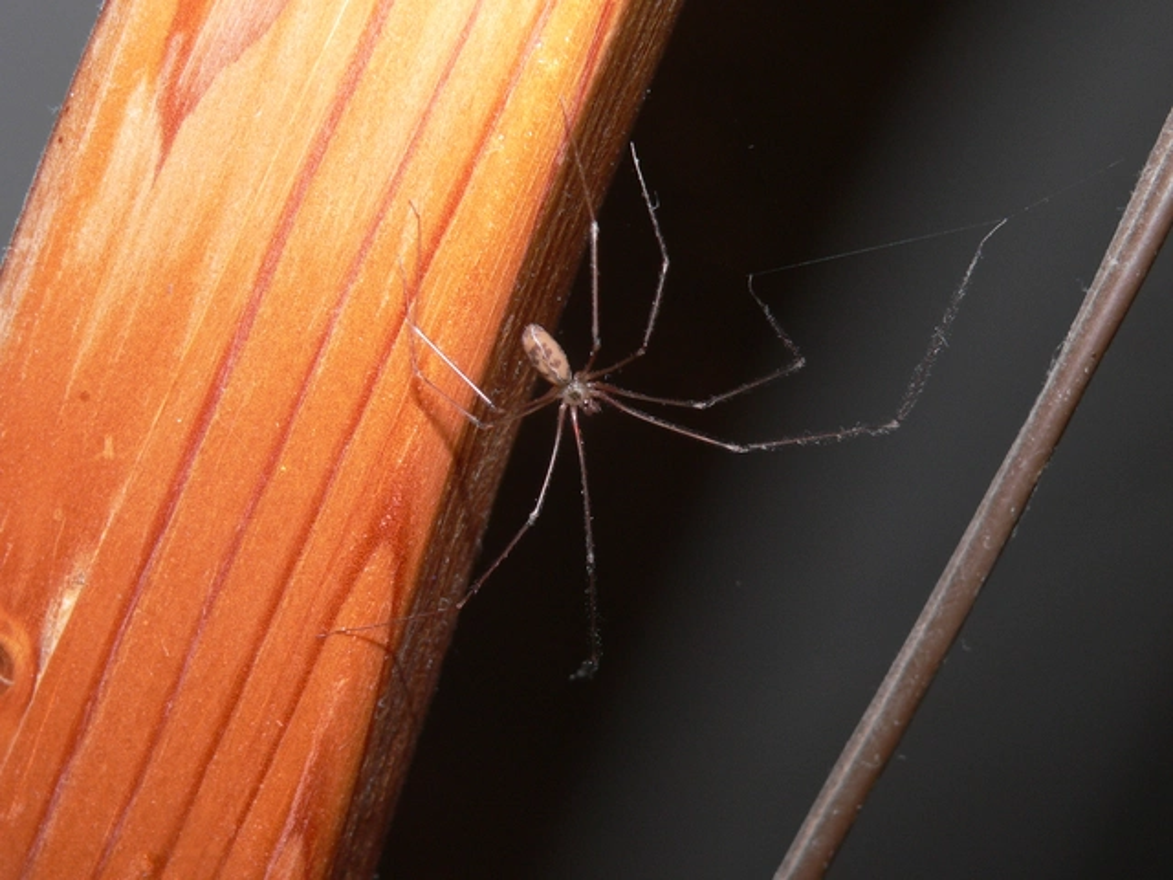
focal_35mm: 65
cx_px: 586
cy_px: 440
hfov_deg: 29.8
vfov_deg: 22.6
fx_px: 2203
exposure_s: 1/60
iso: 100
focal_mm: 10.7
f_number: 4
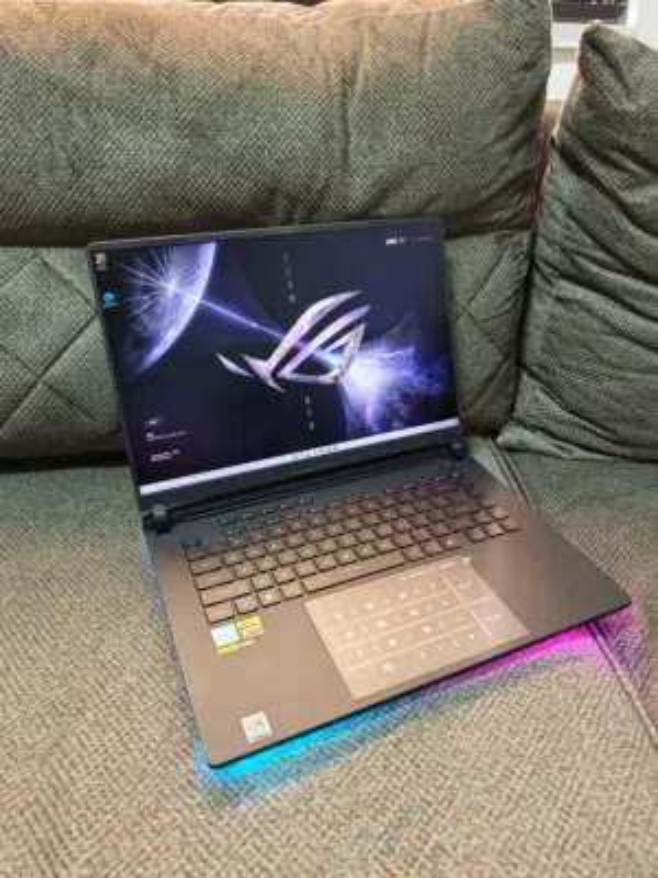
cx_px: 329
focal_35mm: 23
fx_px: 583
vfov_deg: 73.9
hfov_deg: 58.9
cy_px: 439
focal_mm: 8.71
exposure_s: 1/50
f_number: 1.67
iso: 125
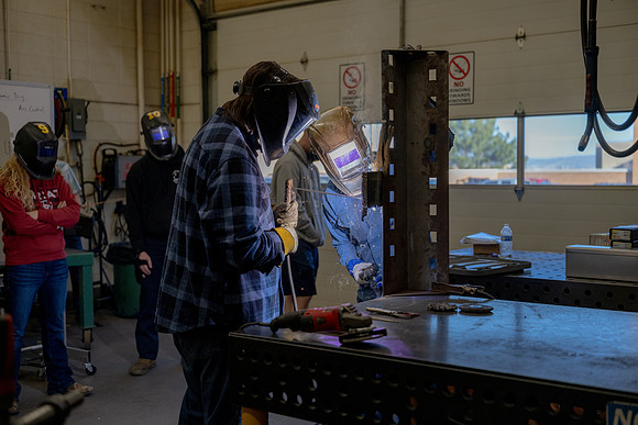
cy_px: 212
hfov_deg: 44.5
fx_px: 780
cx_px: 319
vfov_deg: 30.5
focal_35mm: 44
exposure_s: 1/640
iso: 320
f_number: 2.8
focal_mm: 44
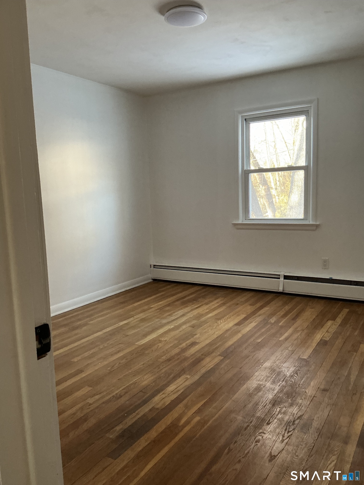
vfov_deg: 63.4
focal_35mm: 28
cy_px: 242
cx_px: 182
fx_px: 393
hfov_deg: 49.7
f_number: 1.8
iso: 200
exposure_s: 1/40
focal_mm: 3
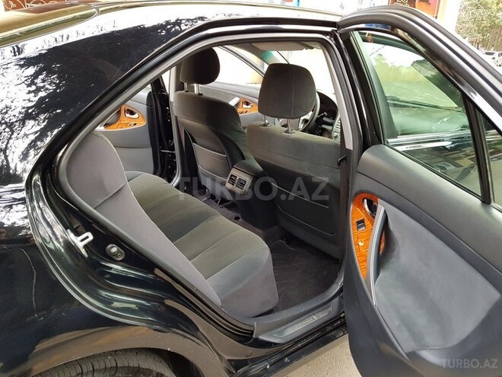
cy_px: 188
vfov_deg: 53.1
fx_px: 377
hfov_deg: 67.3
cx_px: 251
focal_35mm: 26
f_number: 1.7
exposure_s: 1/60
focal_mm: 4.2
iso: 125
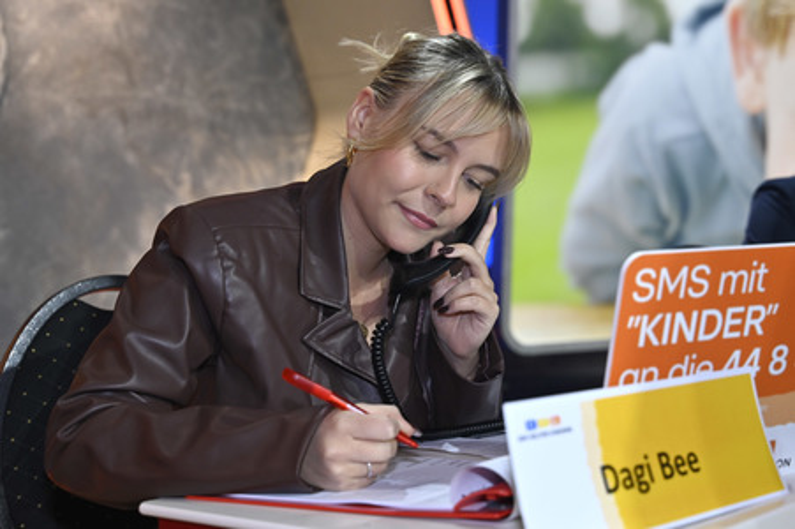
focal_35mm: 49
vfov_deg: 27.5
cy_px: 264
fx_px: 1081
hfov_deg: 40.4
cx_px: 398
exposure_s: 1/200
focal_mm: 49
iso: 1000
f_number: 4
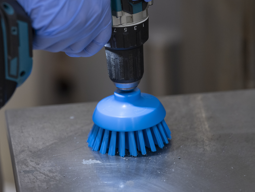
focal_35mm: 150
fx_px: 1105
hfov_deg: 13.2
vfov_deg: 9.9
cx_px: 132
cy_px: 81
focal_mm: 110
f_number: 3.6
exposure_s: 1/125
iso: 1000
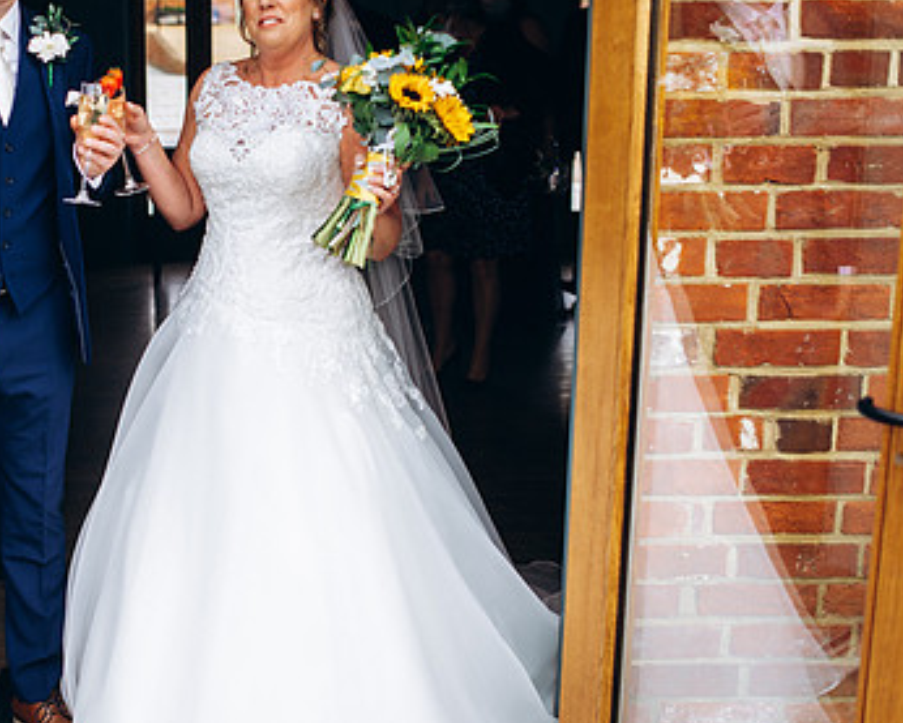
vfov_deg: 27.6
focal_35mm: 55
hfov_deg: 33.4
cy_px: 305
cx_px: 219
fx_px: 1470
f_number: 2.5
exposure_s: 1/100
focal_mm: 35
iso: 100
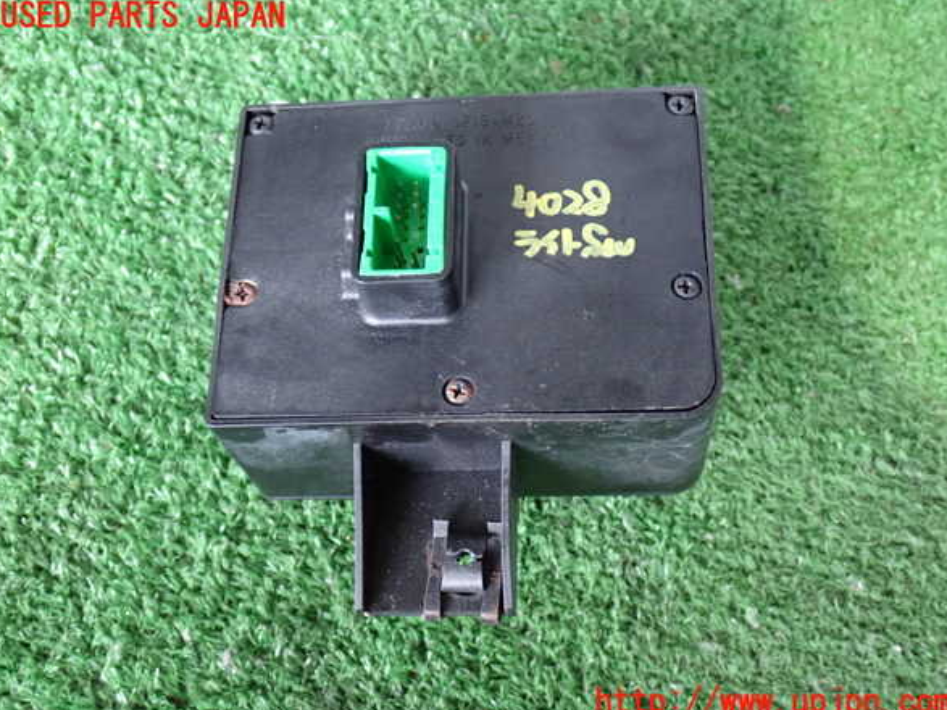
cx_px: 476
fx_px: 1231
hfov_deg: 42.1
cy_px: 360
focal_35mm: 45
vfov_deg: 32.2
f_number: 2.9
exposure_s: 1/20
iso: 800
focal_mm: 7.84
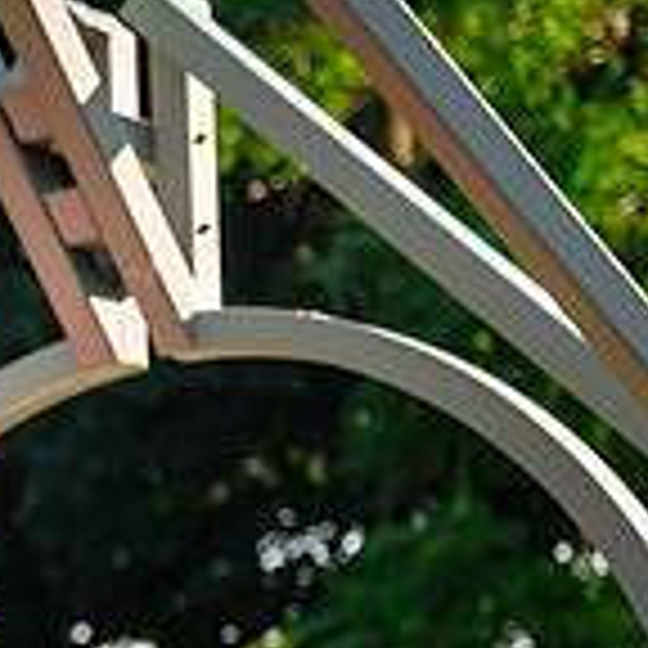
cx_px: -562
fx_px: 4193
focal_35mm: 198
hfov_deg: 8.5
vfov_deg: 8.8
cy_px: 619
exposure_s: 1/200
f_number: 2.8
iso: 64
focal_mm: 58
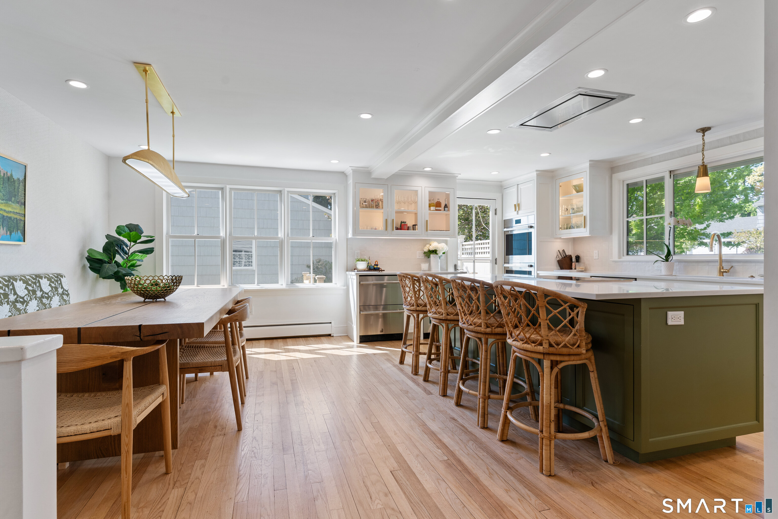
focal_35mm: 18
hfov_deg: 90.0
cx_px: 389
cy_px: 260
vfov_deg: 67.4
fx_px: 389
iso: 320
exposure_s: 1/15
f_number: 8
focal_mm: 18
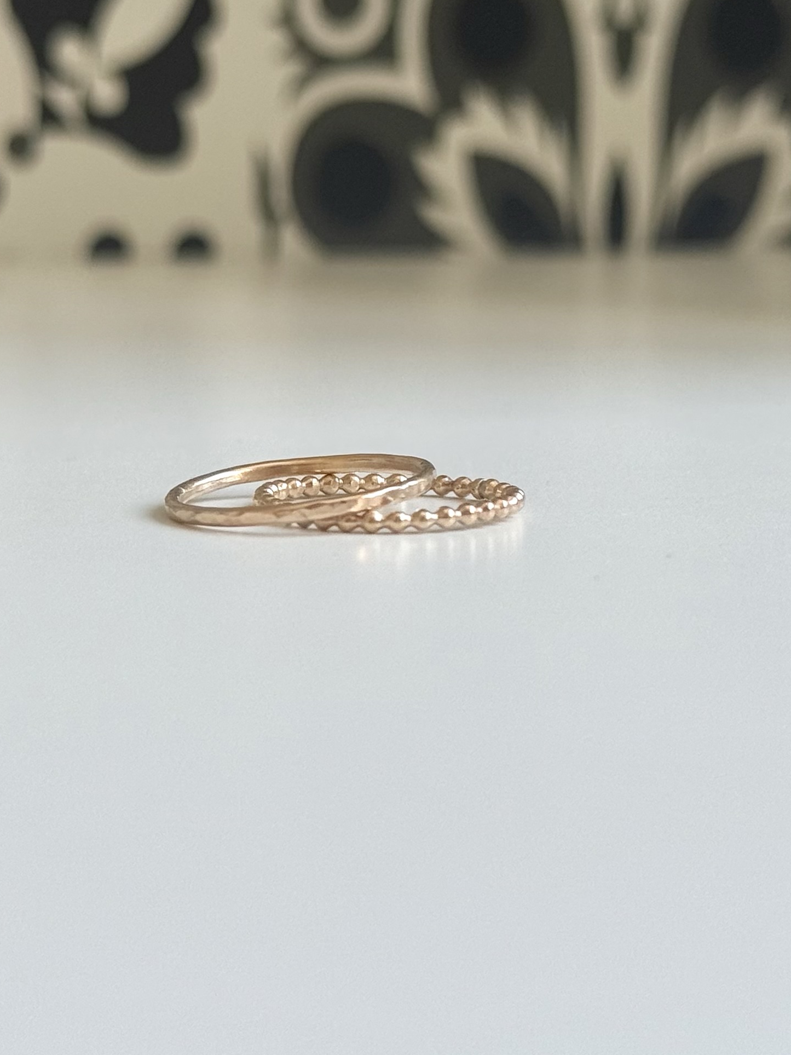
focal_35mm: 59
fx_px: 1798
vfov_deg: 32.7
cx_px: 347
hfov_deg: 24.8
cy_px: 479
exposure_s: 1/236
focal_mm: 6.76
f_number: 1.78
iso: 64
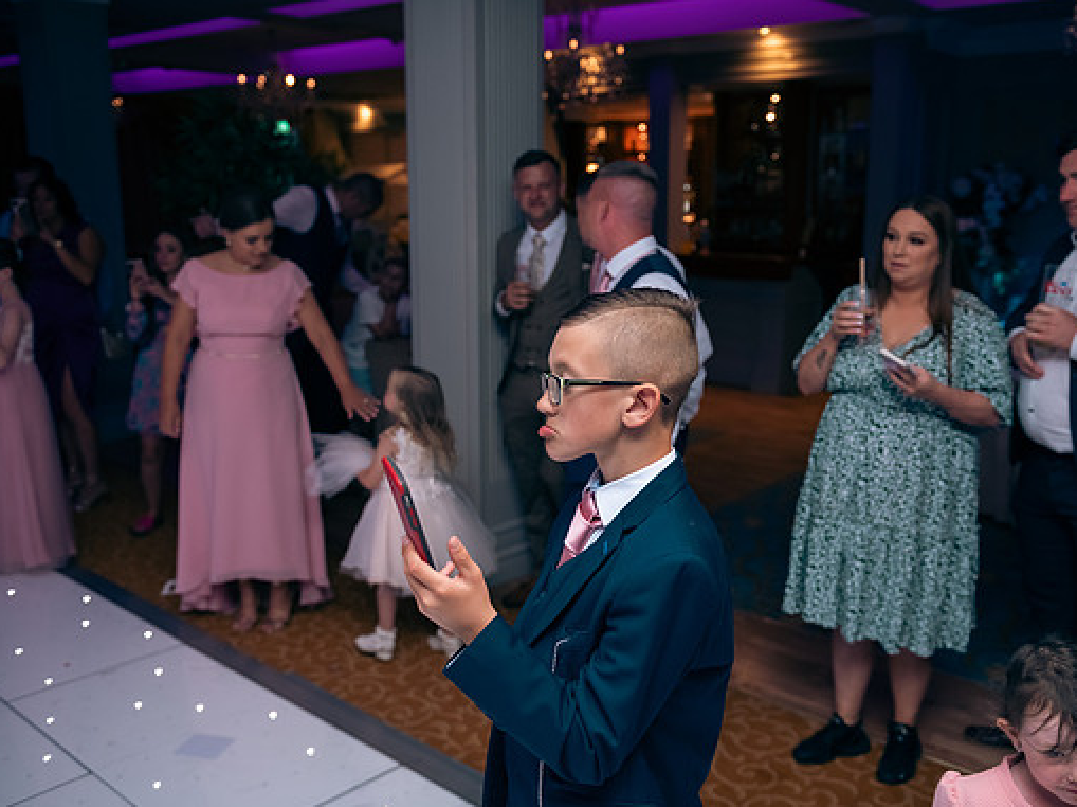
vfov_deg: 41.7
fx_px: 1057
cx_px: 586
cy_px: 408
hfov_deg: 53.9
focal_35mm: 34
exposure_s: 1/160
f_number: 3.5
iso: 800
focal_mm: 31
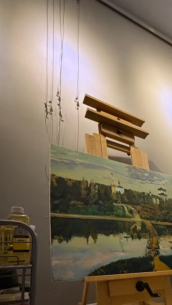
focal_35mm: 24
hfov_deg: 44.8
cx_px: 143
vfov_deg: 69.8
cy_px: 239
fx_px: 195
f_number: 2.2
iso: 1000
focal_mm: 2.22
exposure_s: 1/33
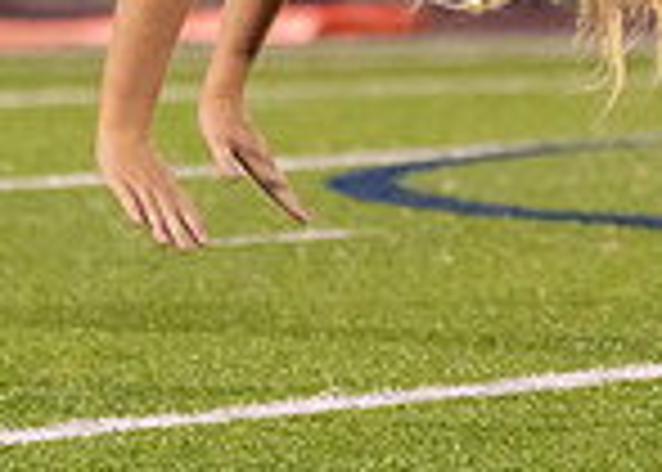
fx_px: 15868
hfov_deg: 2.4
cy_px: -403
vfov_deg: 1.7
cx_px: 312
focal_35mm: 844
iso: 1250
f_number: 2.8
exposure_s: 1/1000
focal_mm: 105
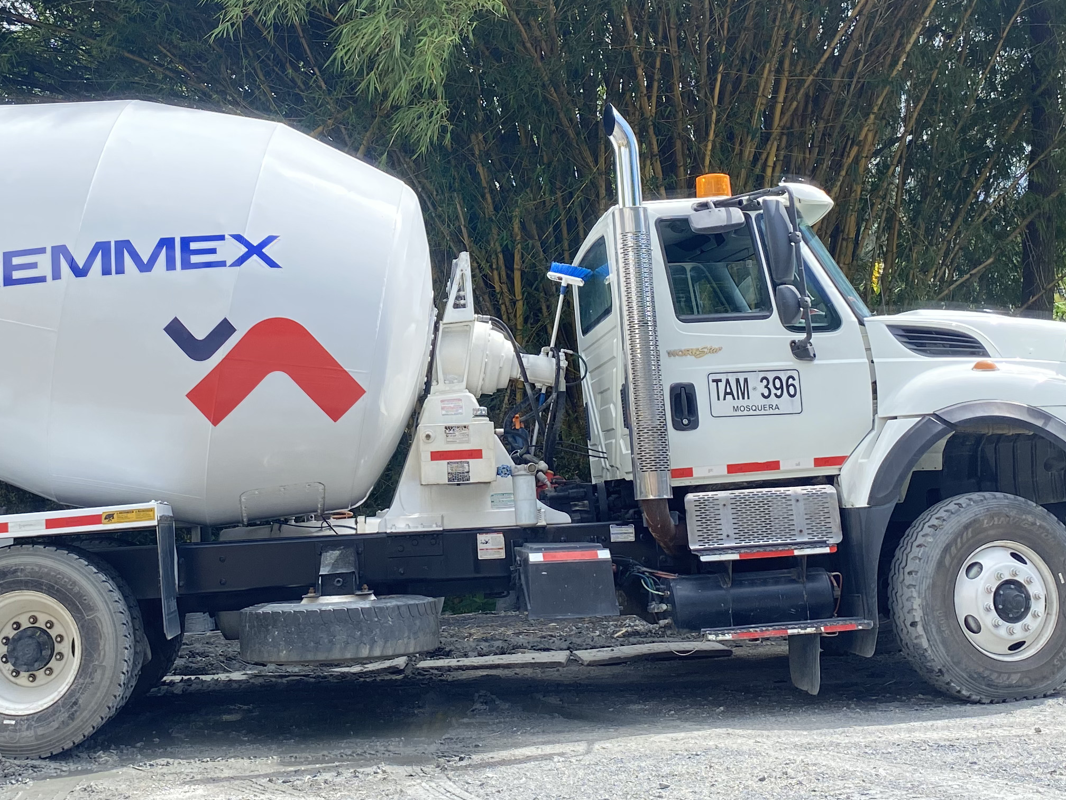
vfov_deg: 27.7
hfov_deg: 36.7
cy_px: 226
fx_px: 1601
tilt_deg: +8.9
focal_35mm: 52
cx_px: 419
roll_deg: +2.8
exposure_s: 1/998
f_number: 1.8
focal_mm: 4.25
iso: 32
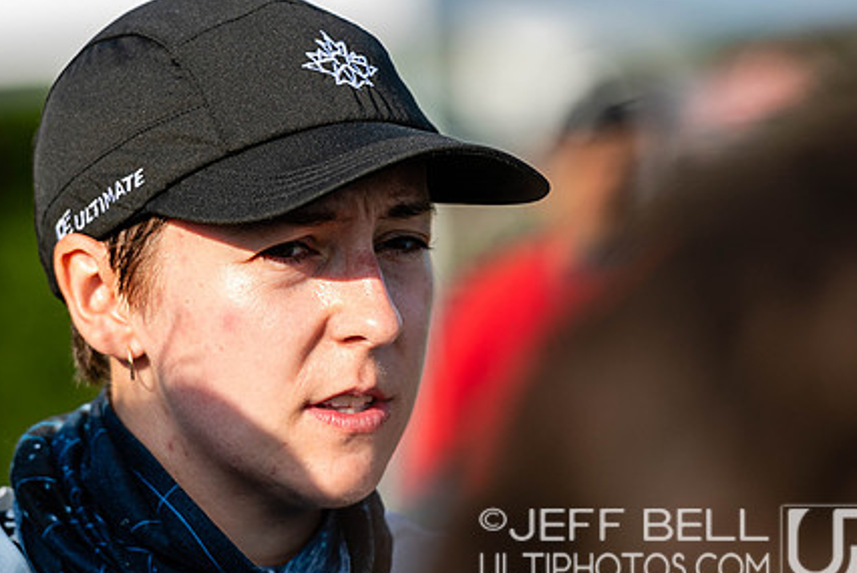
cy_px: 218
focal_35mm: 408
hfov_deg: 5.0
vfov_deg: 3.4
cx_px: 346
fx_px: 9722
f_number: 3.2
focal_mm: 200
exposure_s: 1/1000
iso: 100
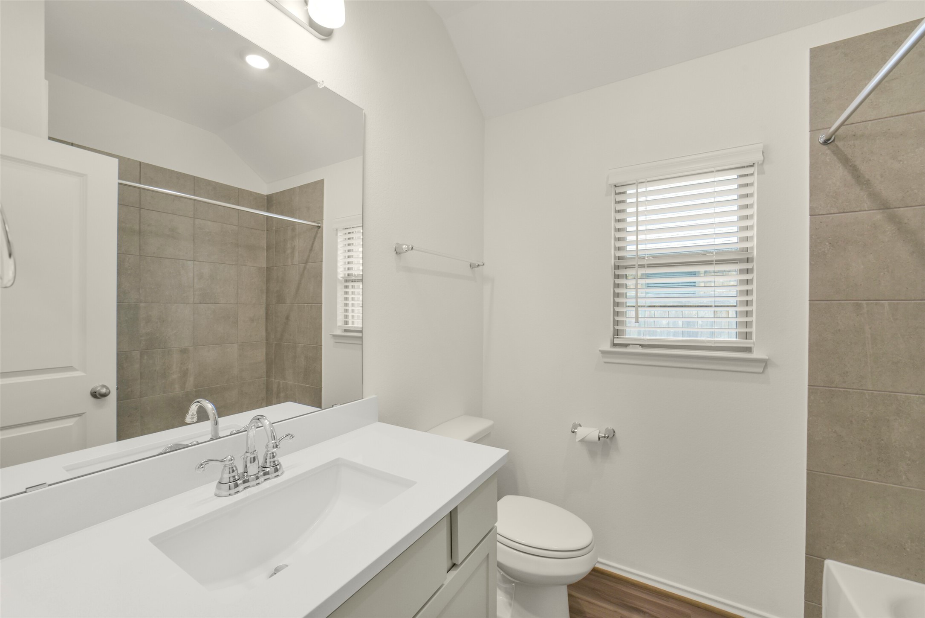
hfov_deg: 104.2
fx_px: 360
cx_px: 462
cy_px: 309
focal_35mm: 14
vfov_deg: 81.2
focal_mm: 14
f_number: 11
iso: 500
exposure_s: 1/30
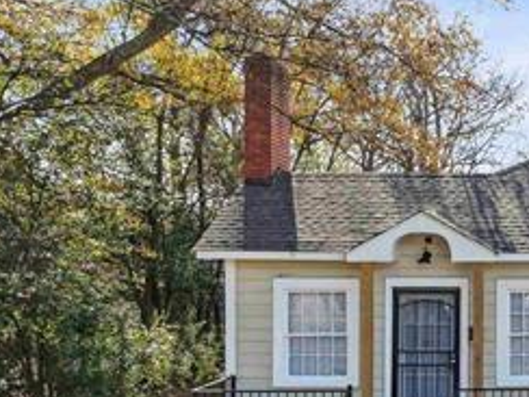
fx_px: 963
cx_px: 577
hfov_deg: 28.1
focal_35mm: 63
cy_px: 358
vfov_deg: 22.7
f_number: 1.8
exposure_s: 1/2000
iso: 200
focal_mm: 8.7
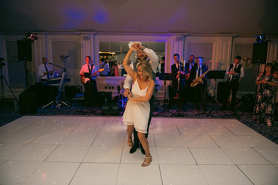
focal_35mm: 24
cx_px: 139
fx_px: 185
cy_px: 92
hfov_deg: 73.7
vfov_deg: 53.2
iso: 640
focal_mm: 24
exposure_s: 1/160
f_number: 3.5
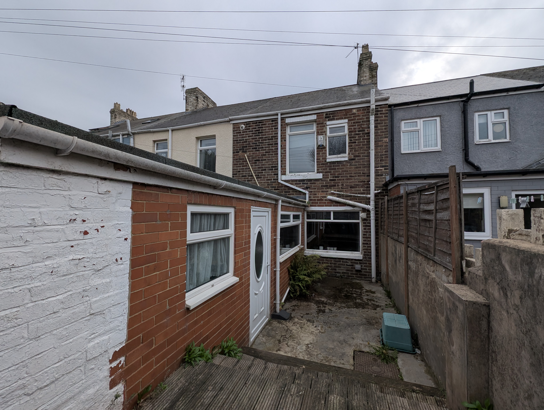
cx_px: 272
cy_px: 205
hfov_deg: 106.1
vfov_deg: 90.1
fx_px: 205
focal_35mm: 13
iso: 48
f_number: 2.2
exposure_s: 1/1168
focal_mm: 1.95
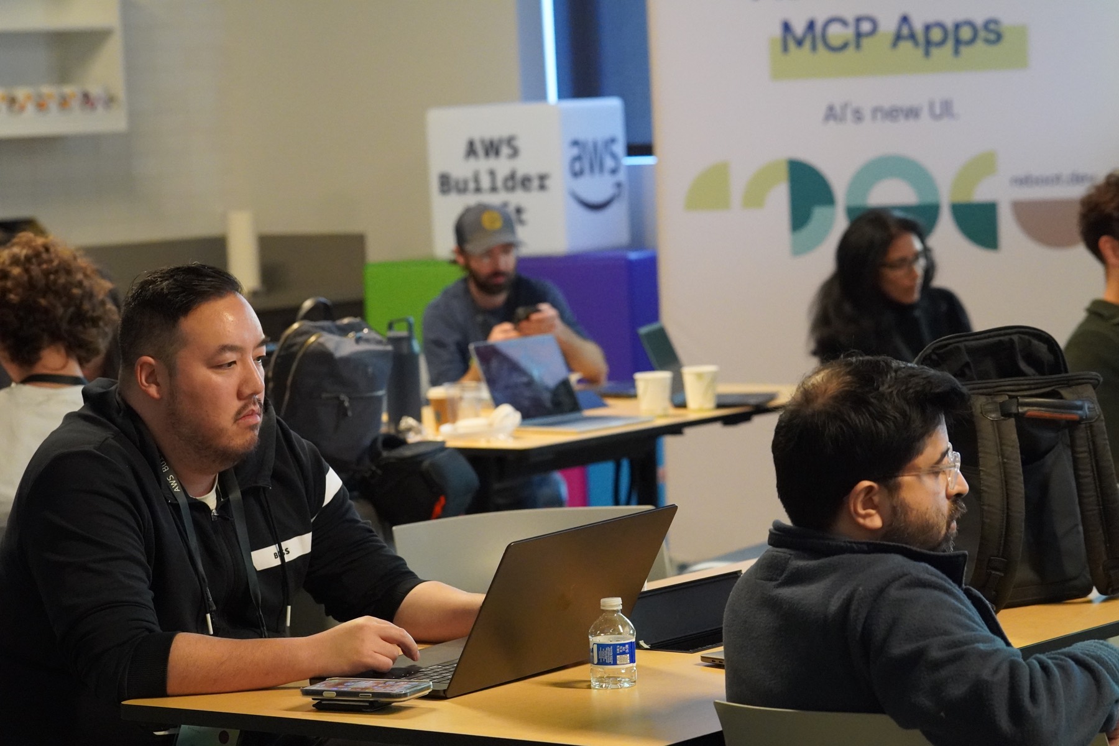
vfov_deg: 12.2
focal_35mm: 112
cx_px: 560
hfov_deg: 18.2
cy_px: 373
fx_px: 3497
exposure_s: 1/160
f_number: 4
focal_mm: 75
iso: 6400
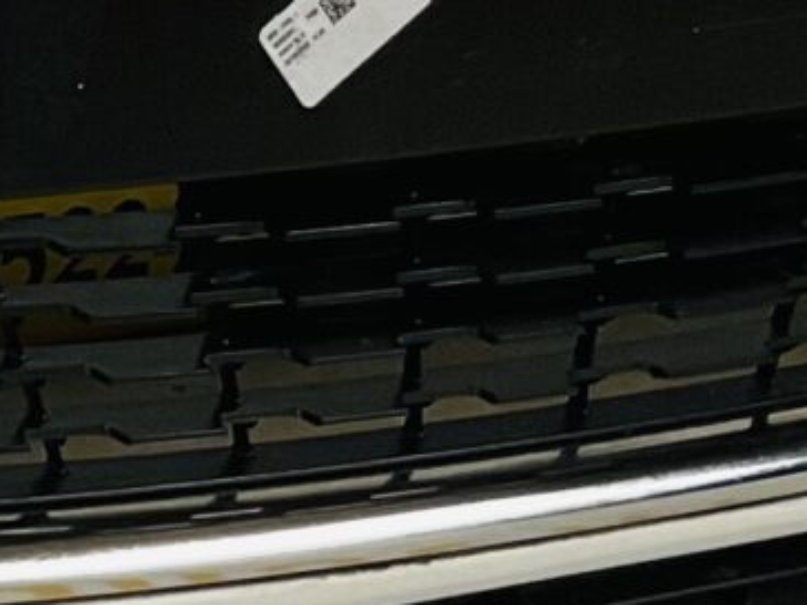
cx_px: -743
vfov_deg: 8.0
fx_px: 4196
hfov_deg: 10.2
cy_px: -409
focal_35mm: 180
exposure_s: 1/50
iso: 50
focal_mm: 3
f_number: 1.8
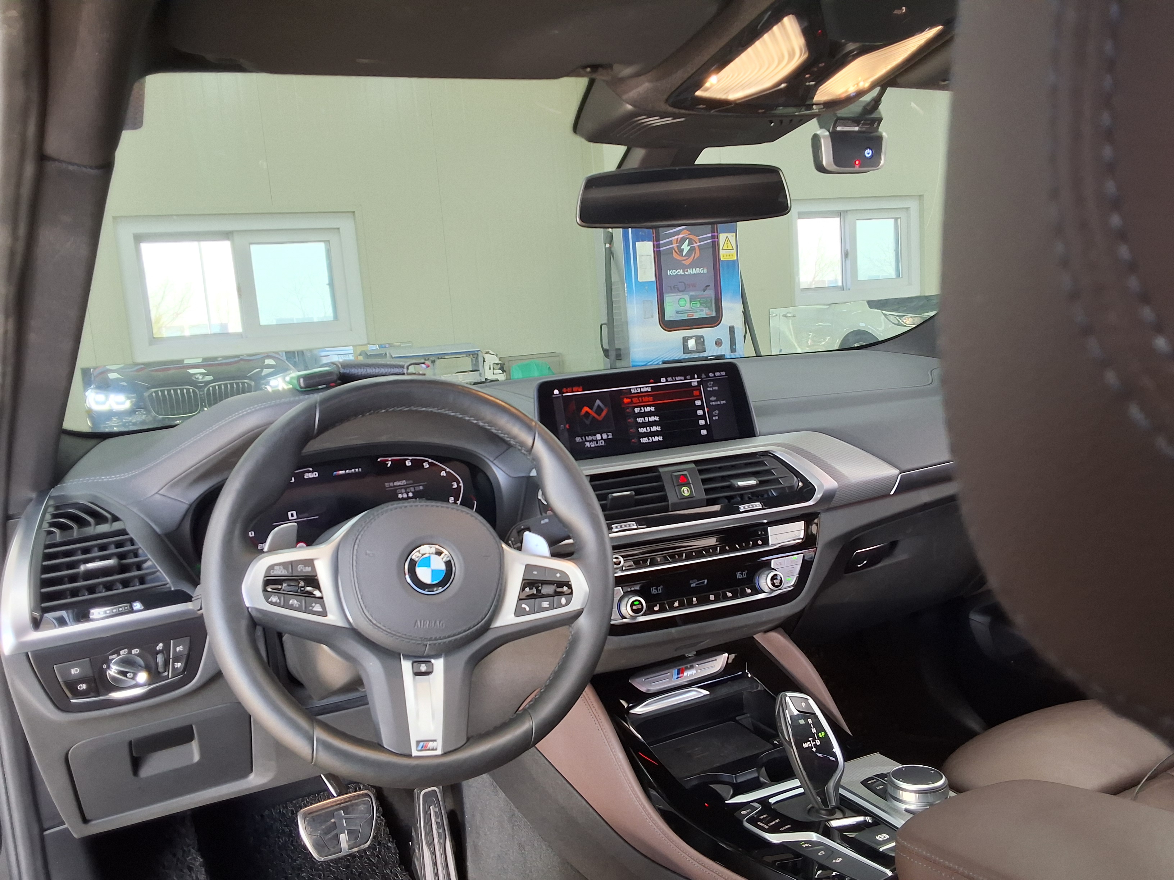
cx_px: 587
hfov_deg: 63.4
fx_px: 950
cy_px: 440
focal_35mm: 28
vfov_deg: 49.7
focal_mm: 2.91
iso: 64
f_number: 1.9
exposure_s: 1/40
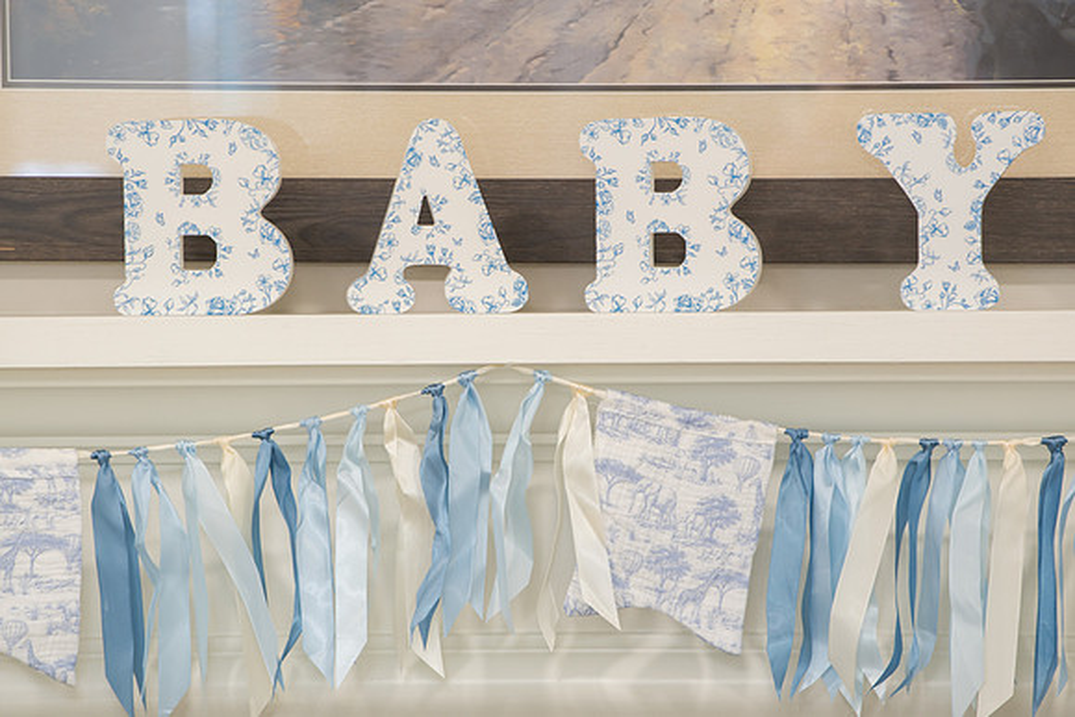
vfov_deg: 6.4
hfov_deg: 9.5
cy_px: 364
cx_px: 546
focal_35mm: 216
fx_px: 6453
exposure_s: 1/60
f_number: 4.5
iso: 1000
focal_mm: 200
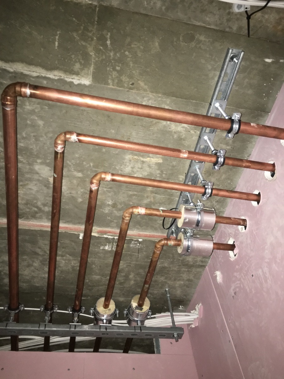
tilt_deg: +54.2
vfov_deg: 61.7
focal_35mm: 29
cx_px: 142
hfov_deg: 48.2
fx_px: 317
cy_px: 190
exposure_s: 1/17
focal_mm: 4.15
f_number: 2.2
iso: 160
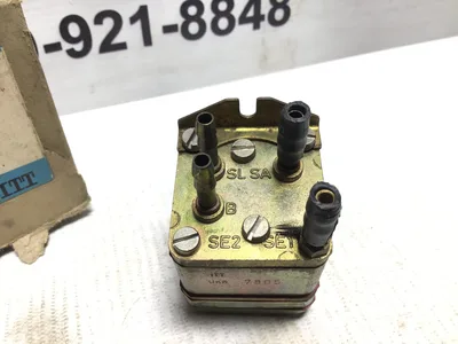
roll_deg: +0.2
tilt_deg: -41.7
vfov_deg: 45.4
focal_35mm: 31
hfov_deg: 58.4
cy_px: 172
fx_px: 410
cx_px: 229
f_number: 2.4
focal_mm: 3.3
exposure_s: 1/120
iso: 40
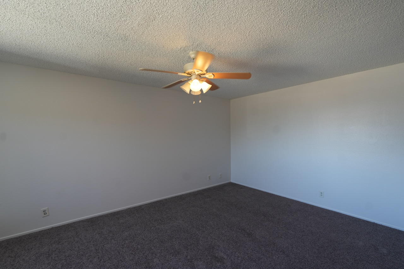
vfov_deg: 72.0
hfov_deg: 95.0
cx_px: 202
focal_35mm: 16
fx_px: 185
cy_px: 134
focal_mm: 16.5
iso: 125
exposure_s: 1/30
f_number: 4
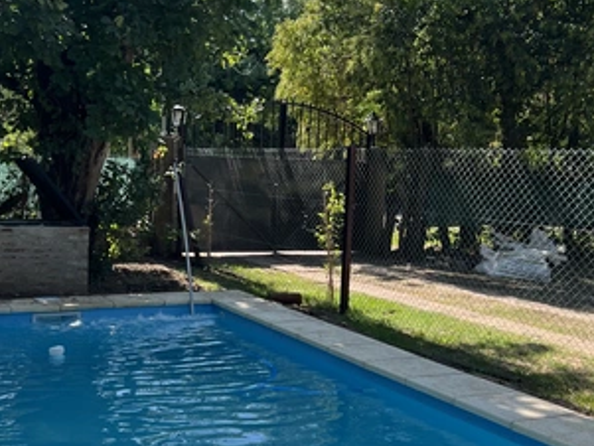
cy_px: 231
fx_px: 652
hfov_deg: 48.8
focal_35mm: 38
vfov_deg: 37.7
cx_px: 257
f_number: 1.5
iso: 50
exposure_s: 1/1779
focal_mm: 5.7
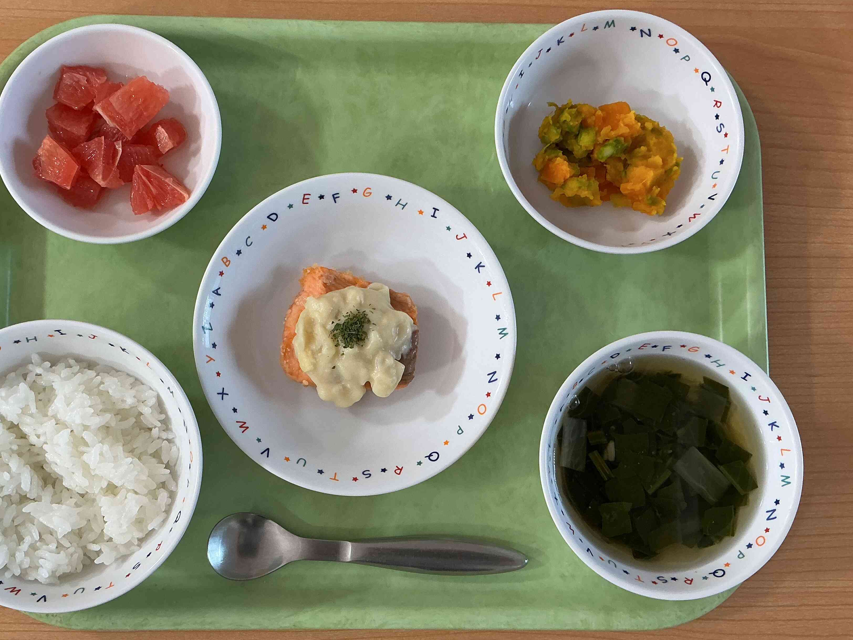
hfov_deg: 51.1
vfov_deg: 39.7
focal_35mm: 36
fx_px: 887
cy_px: 327
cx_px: 353
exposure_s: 1/60
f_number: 1.8
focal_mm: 3
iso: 50
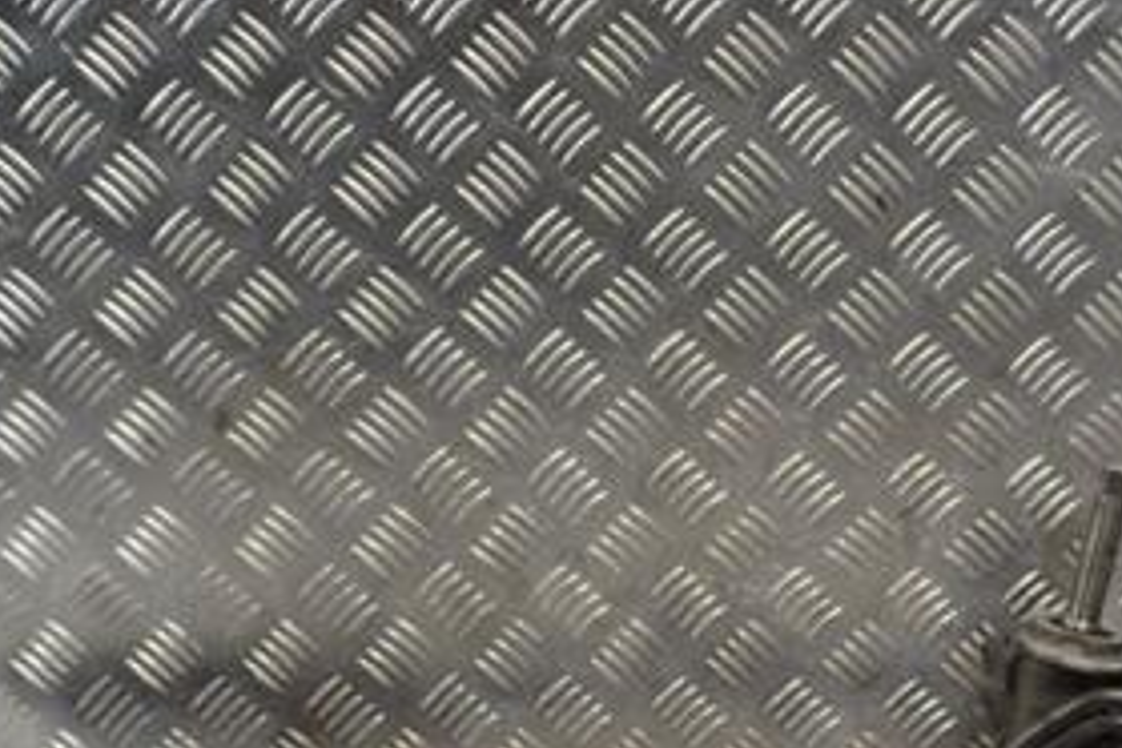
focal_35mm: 84
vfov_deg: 16.1
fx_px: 2618
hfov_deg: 24.1
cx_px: 764
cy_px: 599
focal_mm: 26
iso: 400
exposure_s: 1/100
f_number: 5
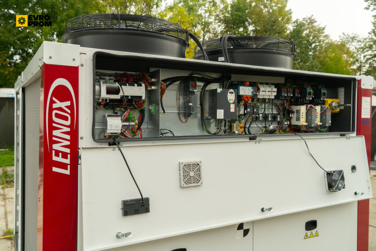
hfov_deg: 60.3
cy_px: 126
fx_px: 324
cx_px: 188
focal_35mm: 31
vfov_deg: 42.3
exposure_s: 1/400
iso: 640
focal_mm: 31
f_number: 5
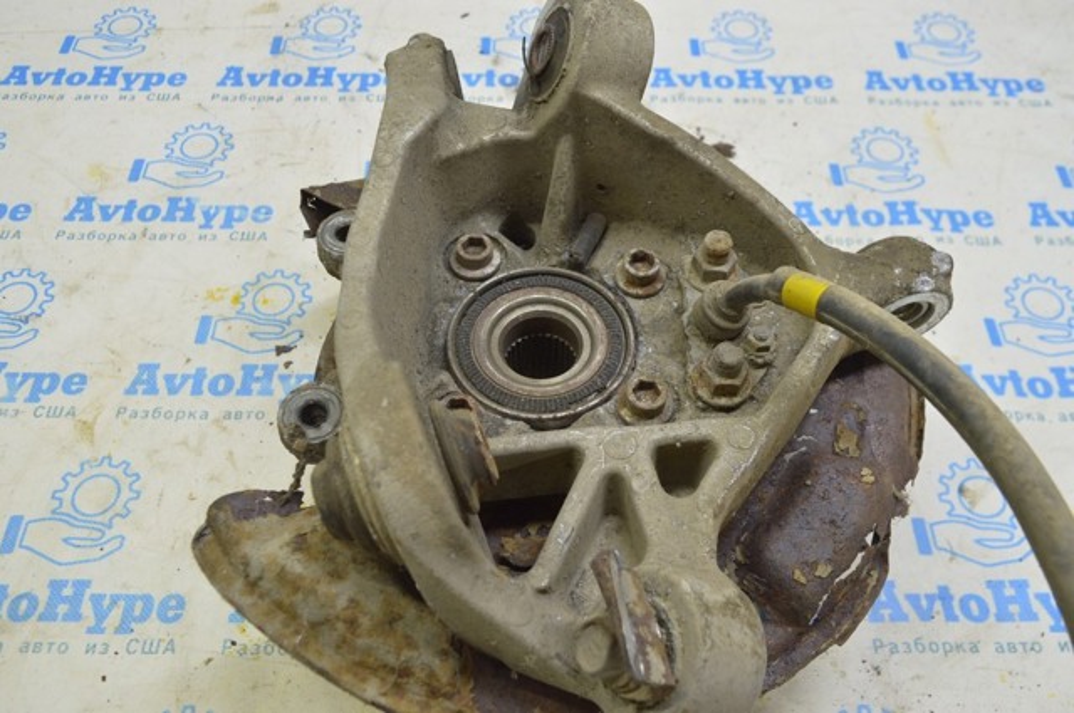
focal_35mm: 33
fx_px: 983
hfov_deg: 57.3
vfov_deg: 39.9
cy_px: 356
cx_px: 537
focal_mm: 22
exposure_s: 1/20
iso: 400
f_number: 5.6
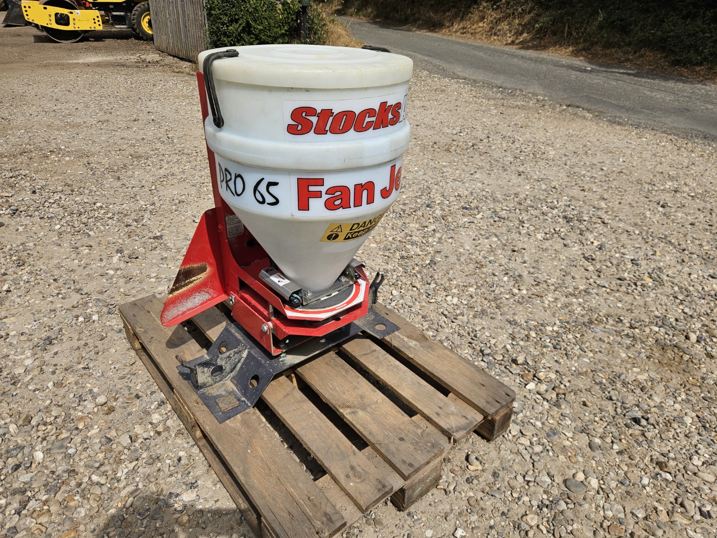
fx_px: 476
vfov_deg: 58.9
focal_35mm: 23
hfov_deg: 73.9
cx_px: 358
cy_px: 269
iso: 25
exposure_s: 1/3067
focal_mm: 5.4
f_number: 1.8
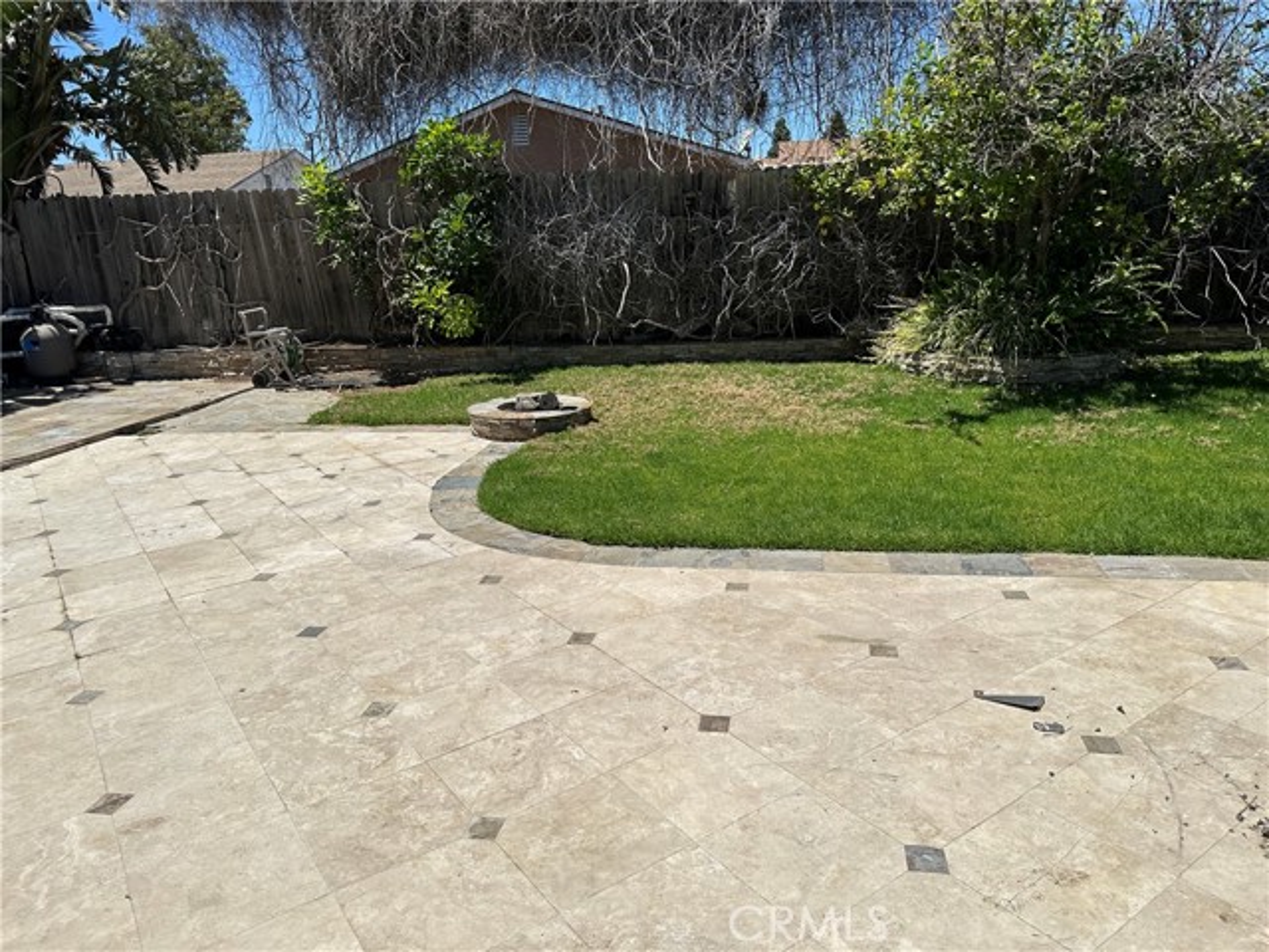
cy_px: 476
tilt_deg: -16.4
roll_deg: +3.3
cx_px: 634
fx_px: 880
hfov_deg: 71.6
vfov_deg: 56.8
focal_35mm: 24
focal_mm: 6.86
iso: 80
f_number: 1.78
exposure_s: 1/10753
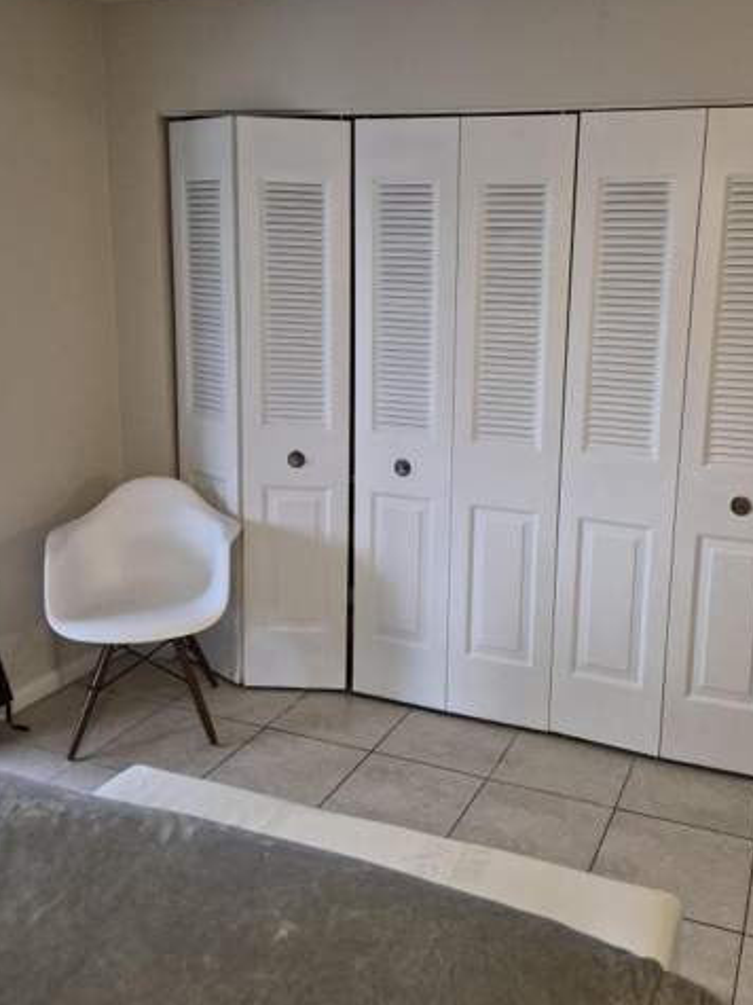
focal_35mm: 31
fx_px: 900
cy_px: 446
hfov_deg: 44.9
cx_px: 491
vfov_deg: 58.2
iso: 1250
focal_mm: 5.4
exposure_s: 1/120
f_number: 1.8
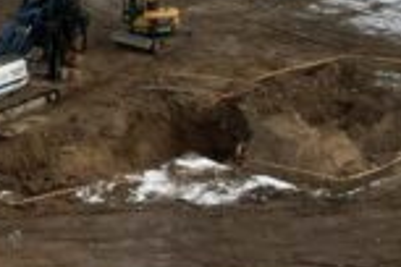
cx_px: -207
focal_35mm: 147
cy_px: 357
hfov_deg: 13.2
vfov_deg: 9.2
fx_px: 1637
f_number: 2.8
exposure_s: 1/1600
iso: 110
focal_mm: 8.38
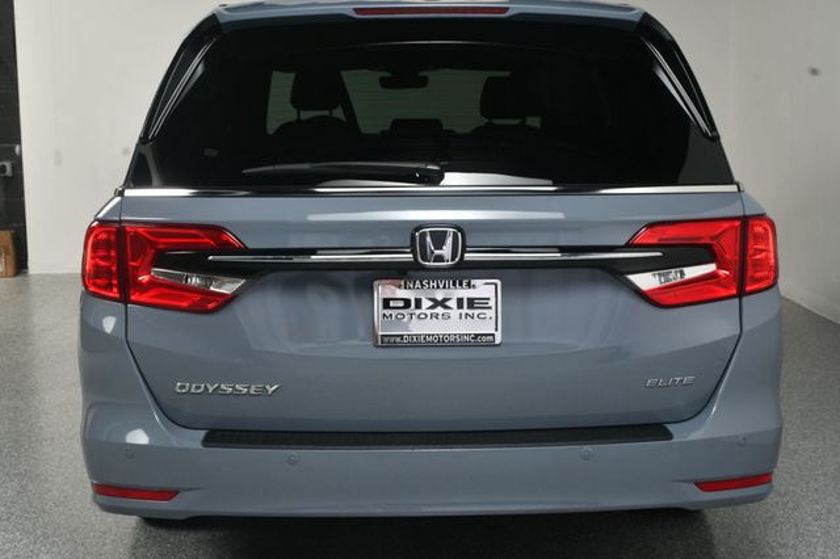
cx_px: 420
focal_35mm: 52
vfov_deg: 26.0
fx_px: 1213
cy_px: 280
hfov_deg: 38.2
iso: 100
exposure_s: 1/160
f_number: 13
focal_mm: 35
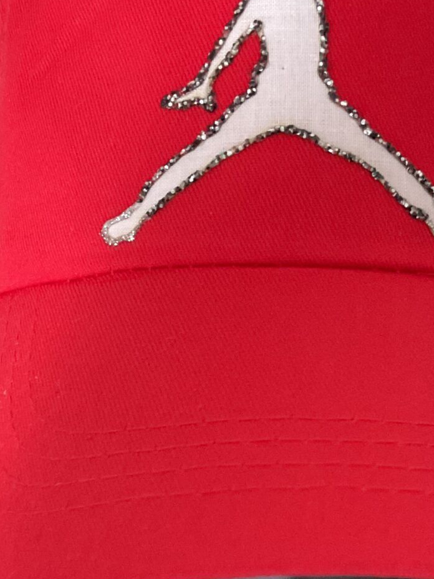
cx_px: 319
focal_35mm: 80
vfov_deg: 23.9
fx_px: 1337
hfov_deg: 18.3
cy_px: 502
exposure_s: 1/45
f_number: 1.8
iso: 320
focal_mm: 3
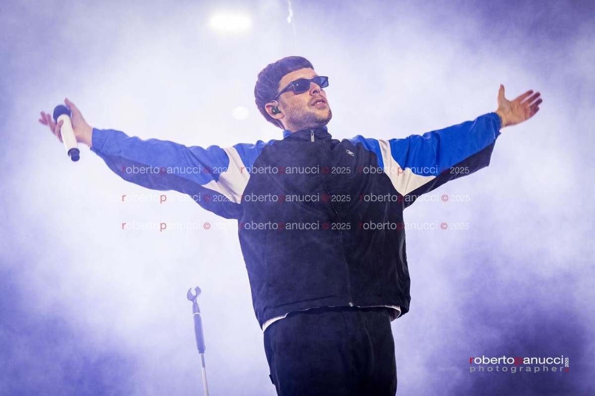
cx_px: 298
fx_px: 1470
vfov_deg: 15.3
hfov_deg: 22.9
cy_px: 198
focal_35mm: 89
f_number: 7.1
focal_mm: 89
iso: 2000
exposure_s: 1/250
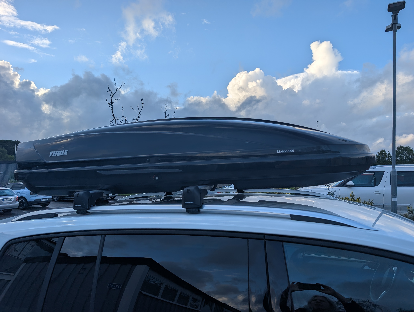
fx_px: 287
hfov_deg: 71.5
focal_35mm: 24
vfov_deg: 56.9
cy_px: 156
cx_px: 207
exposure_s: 1/742
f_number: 1.68
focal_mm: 6.9
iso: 20
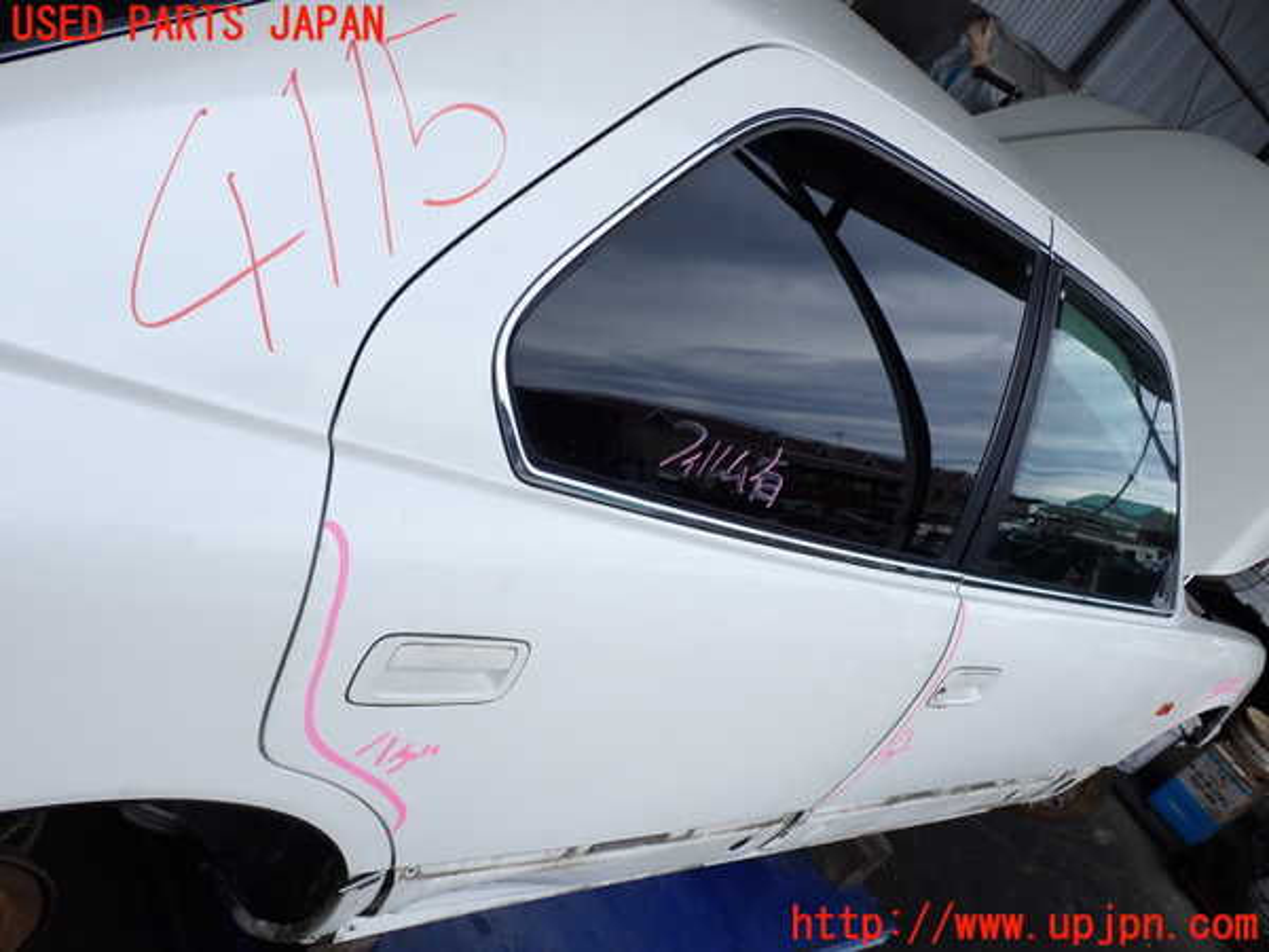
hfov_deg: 56.8
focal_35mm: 32
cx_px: 634
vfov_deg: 44.2
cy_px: 476
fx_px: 1173
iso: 100
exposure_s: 1/640
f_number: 3.2
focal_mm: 5.79
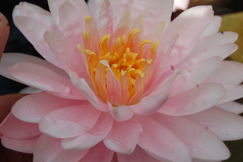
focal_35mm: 82
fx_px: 556
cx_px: 122
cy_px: 81
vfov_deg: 16.5
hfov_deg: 24.6
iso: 200
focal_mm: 55
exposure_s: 1/320
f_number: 9
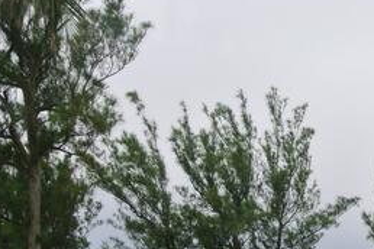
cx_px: 357
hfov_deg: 28.6
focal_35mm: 67
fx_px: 696
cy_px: 200
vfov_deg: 20.1
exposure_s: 1/250
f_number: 4
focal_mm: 10
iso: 100
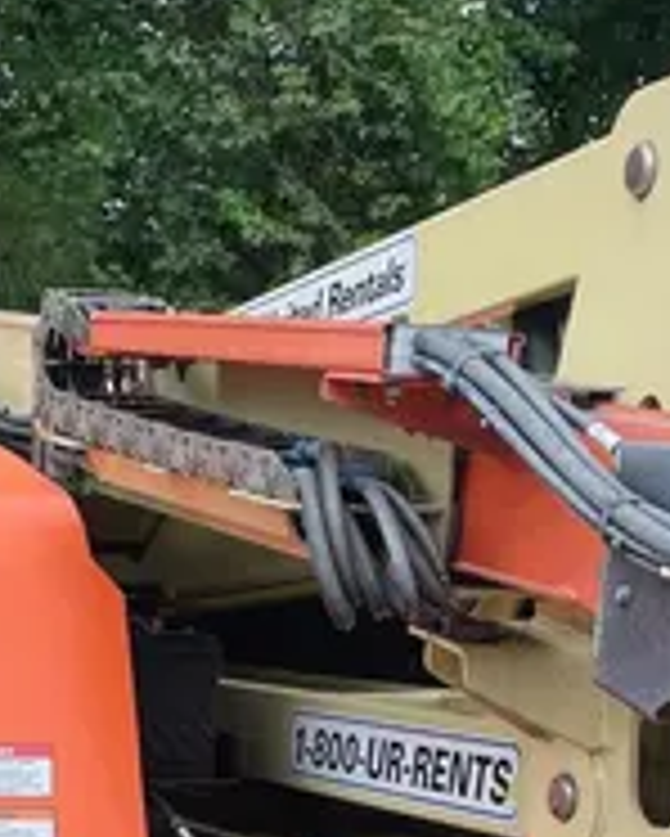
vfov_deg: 18.0
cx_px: 135
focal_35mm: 100
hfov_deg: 15.3
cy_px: 1078
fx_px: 2477
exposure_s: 1/222
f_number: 1.6
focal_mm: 4.2
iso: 32
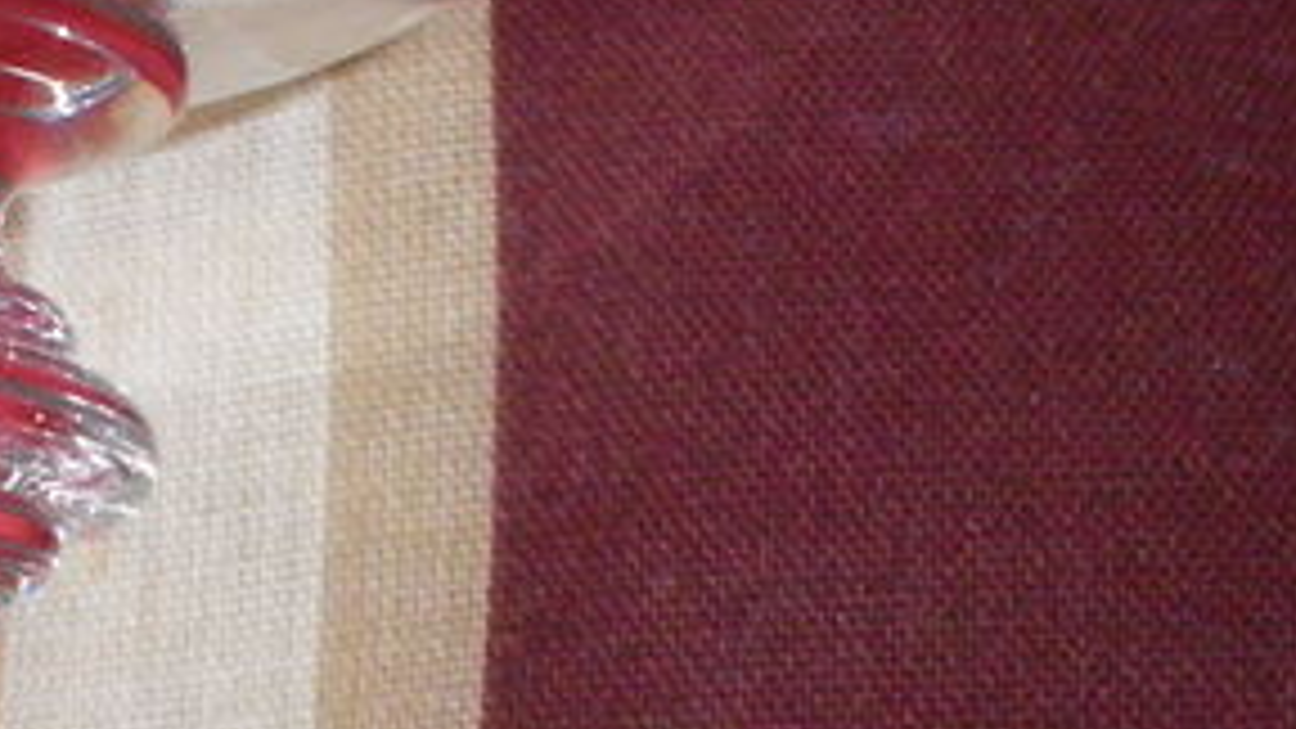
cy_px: 4
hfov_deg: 19.5
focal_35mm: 106
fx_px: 3643
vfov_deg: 11.3
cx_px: -32
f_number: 7
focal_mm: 4.9
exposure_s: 1/60
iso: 400
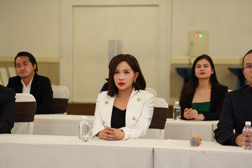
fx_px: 784
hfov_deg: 18.3
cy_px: 84
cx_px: 126
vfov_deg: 12.2
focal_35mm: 112
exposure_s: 1/100
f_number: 2.8
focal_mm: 75
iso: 1600
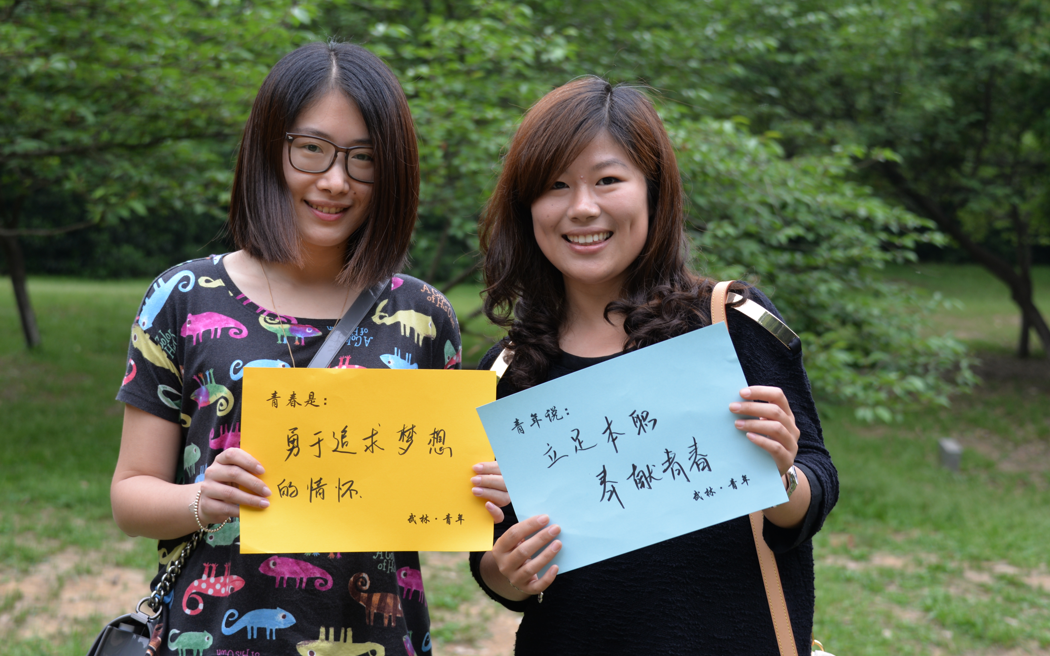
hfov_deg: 30.2
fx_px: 1946
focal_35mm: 68
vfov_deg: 19.1
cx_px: 479
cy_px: 294
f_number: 4.5
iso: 200
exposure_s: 1/80
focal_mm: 55
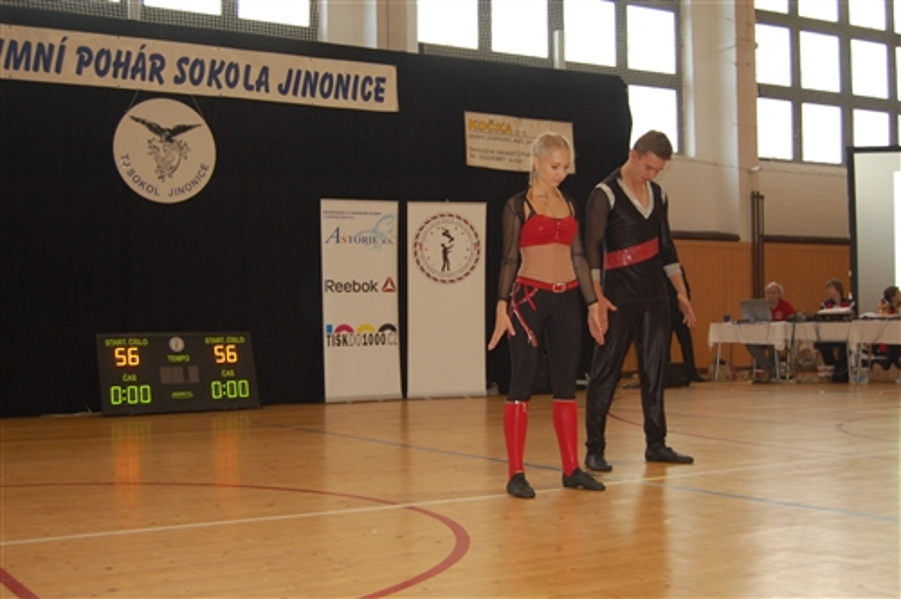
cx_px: 450
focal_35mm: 48
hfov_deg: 41.2
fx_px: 1200
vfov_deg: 28.0
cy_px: 300
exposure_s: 1/60
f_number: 4.5
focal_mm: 32
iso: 400
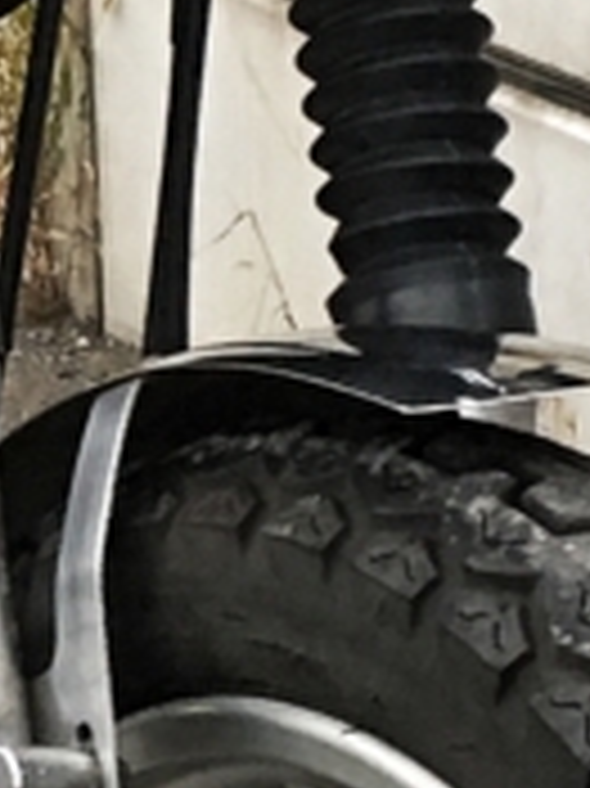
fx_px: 3868
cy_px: 504
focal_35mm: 170
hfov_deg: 8.6
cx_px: -122
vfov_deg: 11.6
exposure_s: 1/30
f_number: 2.2
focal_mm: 4.15
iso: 200
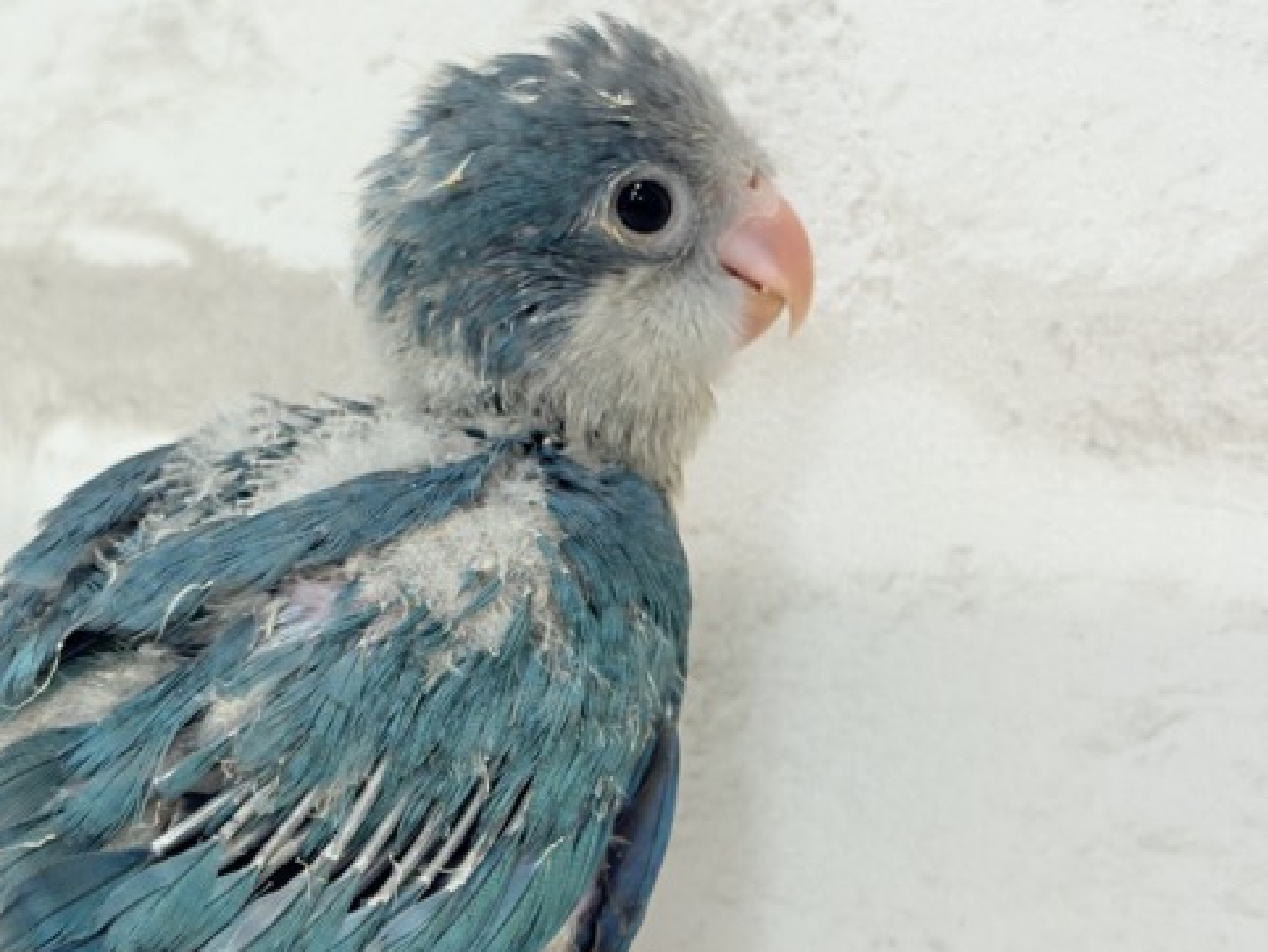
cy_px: 505
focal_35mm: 69
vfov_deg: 21.3
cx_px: 510
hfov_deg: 28.1
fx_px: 2529
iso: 100
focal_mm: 5.96
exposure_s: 1/100
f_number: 1.6
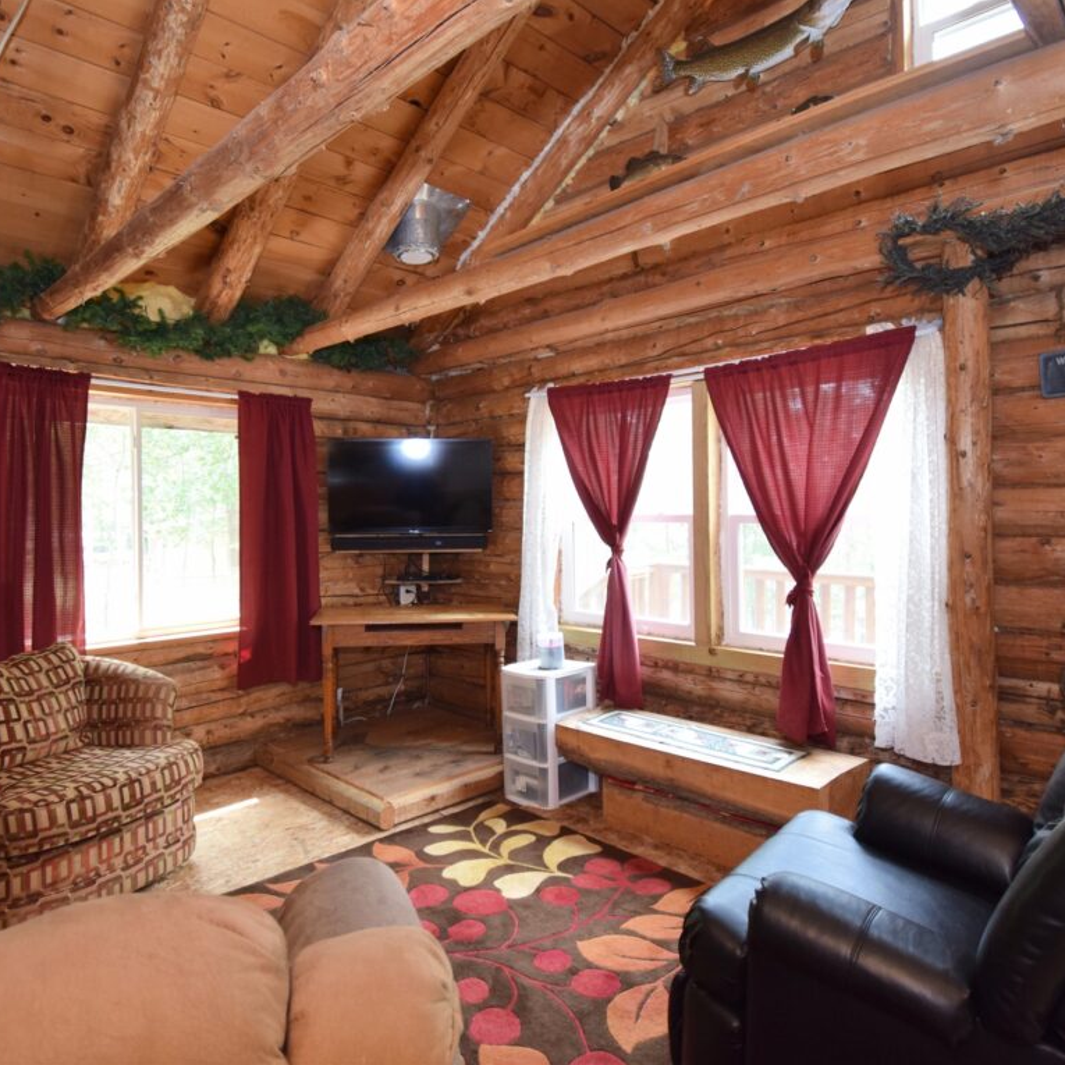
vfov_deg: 74.8
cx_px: 486
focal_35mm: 20
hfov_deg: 74.7
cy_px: 510
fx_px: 696
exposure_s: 1/60
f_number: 4.5
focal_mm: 10
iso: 640
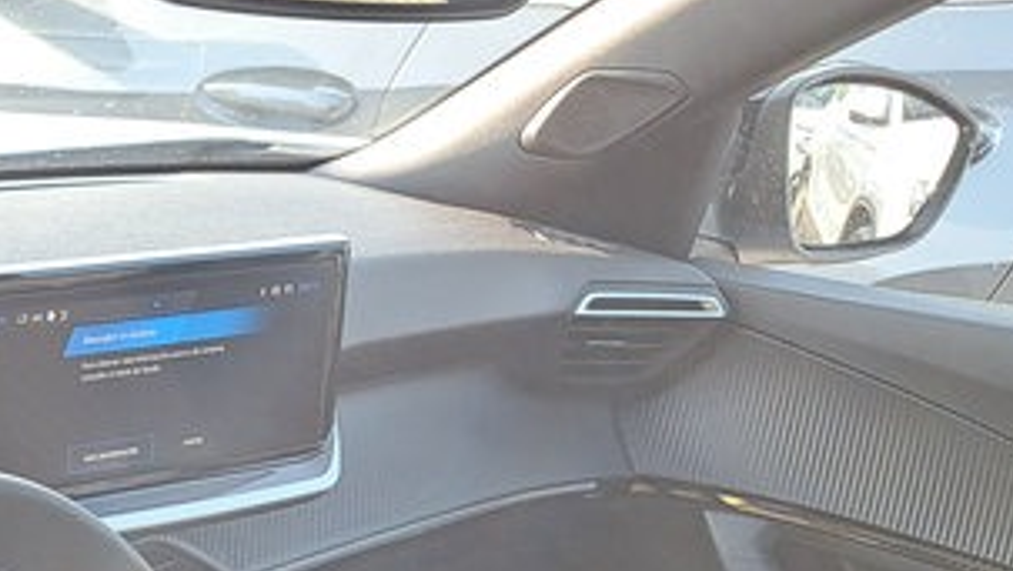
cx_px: -140
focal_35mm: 69
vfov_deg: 15.4
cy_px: 992
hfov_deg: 27.5
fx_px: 1855
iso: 50
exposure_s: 1/100
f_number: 1.8
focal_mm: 5.23
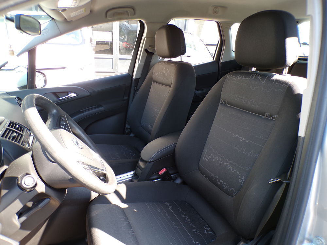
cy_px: 122
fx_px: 227
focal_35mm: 24
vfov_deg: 56.8
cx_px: 164
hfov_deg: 71.6
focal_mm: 4.3
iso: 100
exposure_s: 1/70
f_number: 3
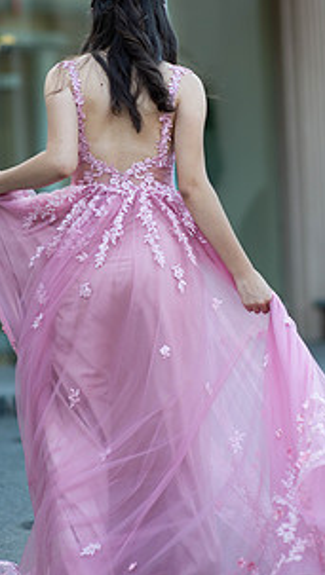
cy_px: 214
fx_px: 2017
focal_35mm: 132
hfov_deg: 9.2
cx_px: 147
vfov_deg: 16.2
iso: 250
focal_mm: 85
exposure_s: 1/640
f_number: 2
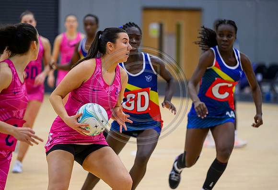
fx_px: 1486
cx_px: 144
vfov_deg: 7.3
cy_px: 91
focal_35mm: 191
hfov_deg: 10.7
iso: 4000
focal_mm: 165
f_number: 2.8
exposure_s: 1/1000
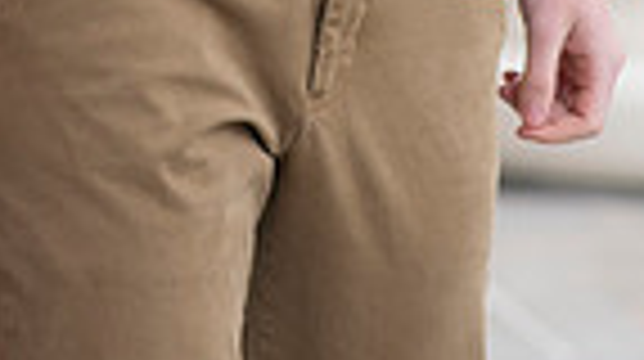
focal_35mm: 420
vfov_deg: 2.9
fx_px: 7163
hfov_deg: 5.1
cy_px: -518
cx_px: 198
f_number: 2.8
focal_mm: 85
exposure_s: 1/200
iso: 100
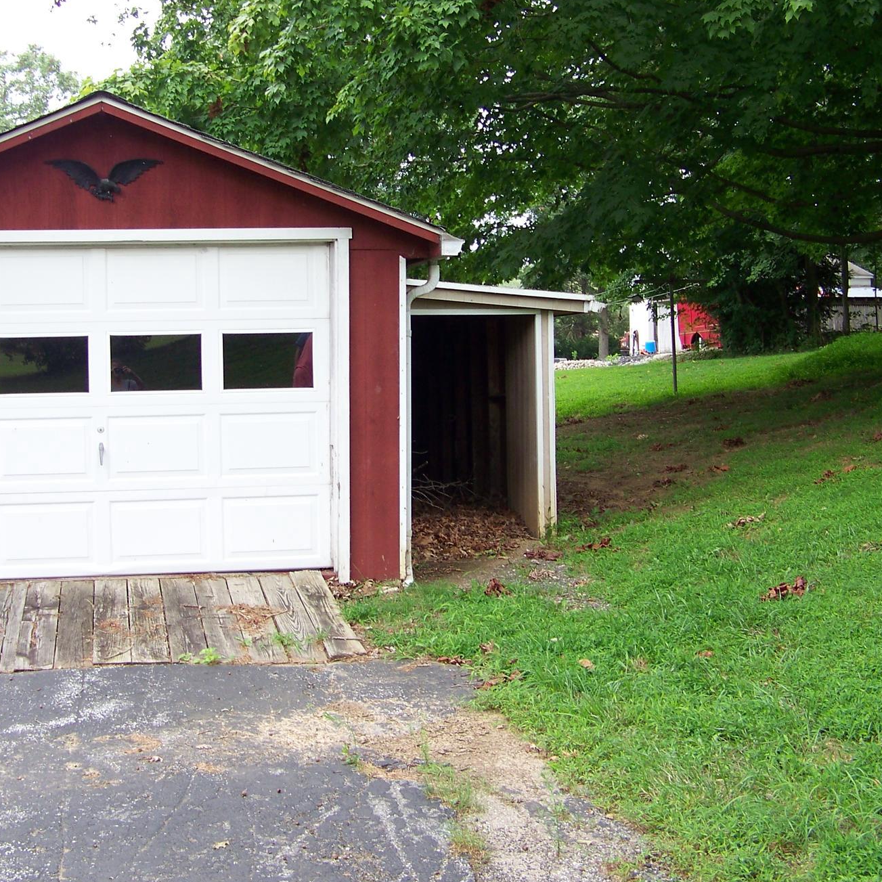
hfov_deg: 33.9
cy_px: 376
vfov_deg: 34.0
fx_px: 1441
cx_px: 363
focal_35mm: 50
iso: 64
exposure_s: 1/160
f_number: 2.8
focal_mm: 5.85
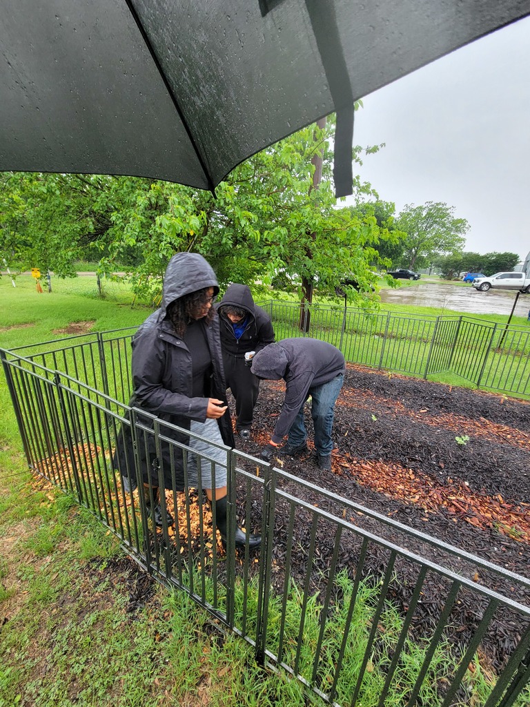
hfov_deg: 89.9
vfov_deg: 106.2
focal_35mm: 13
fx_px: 265
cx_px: 265
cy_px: 354
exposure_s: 1/120
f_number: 2.2
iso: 64
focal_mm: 2.2
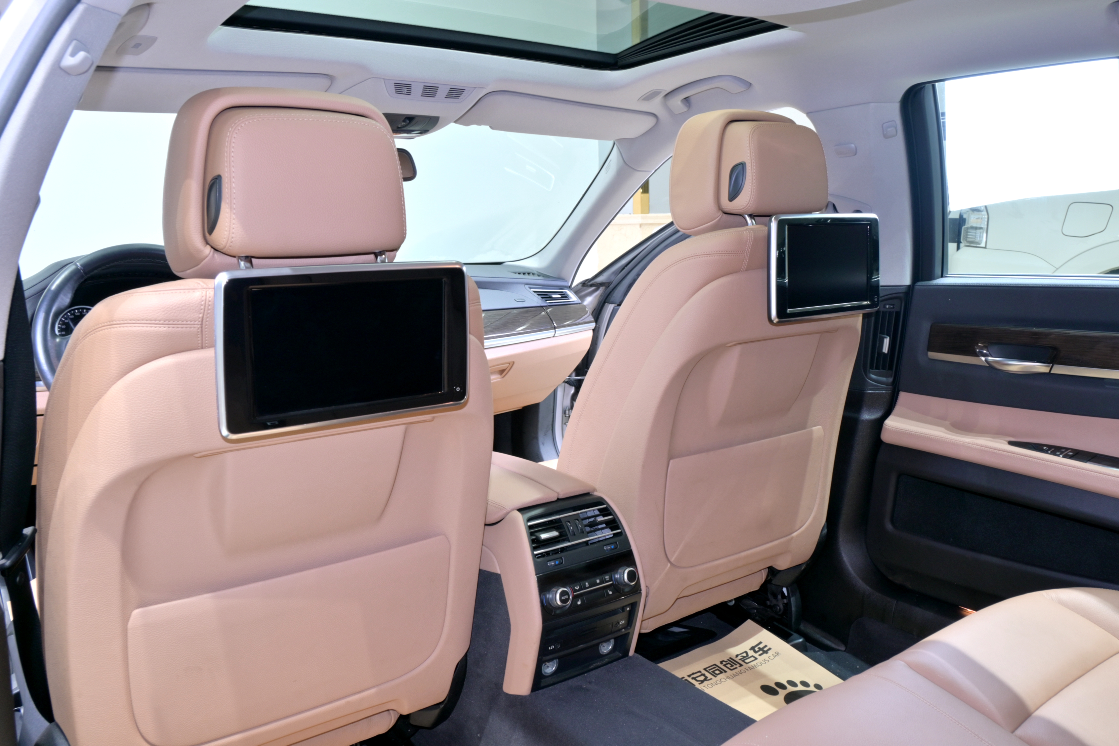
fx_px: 909
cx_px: 560
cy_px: 373
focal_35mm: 29
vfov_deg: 44.6
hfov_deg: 63.2
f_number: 7.1
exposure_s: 1/5
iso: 125
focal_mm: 19.5
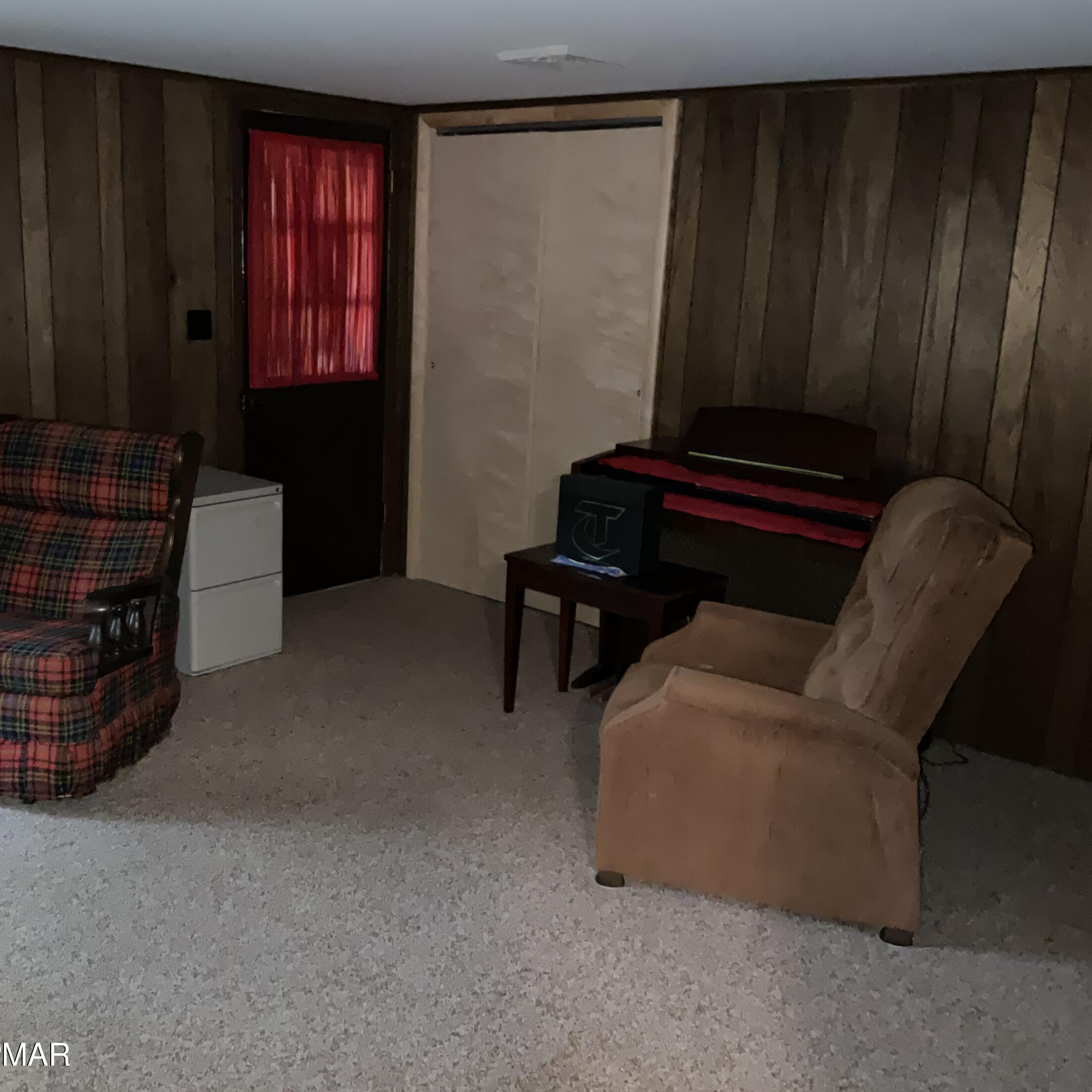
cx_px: 430
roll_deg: -1.8
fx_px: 1249
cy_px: 547
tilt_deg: -13.5
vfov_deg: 47.2
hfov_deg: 46.9
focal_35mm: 35
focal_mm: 3
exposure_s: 1/16
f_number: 1.8
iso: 320
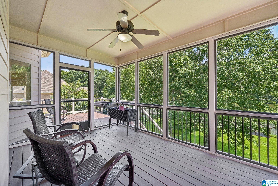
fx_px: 108
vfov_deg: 81.2
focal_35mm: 14
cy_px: 93
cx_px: 139
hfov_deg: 104.3
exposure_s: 1/200
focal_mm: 14
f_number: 8
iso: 400
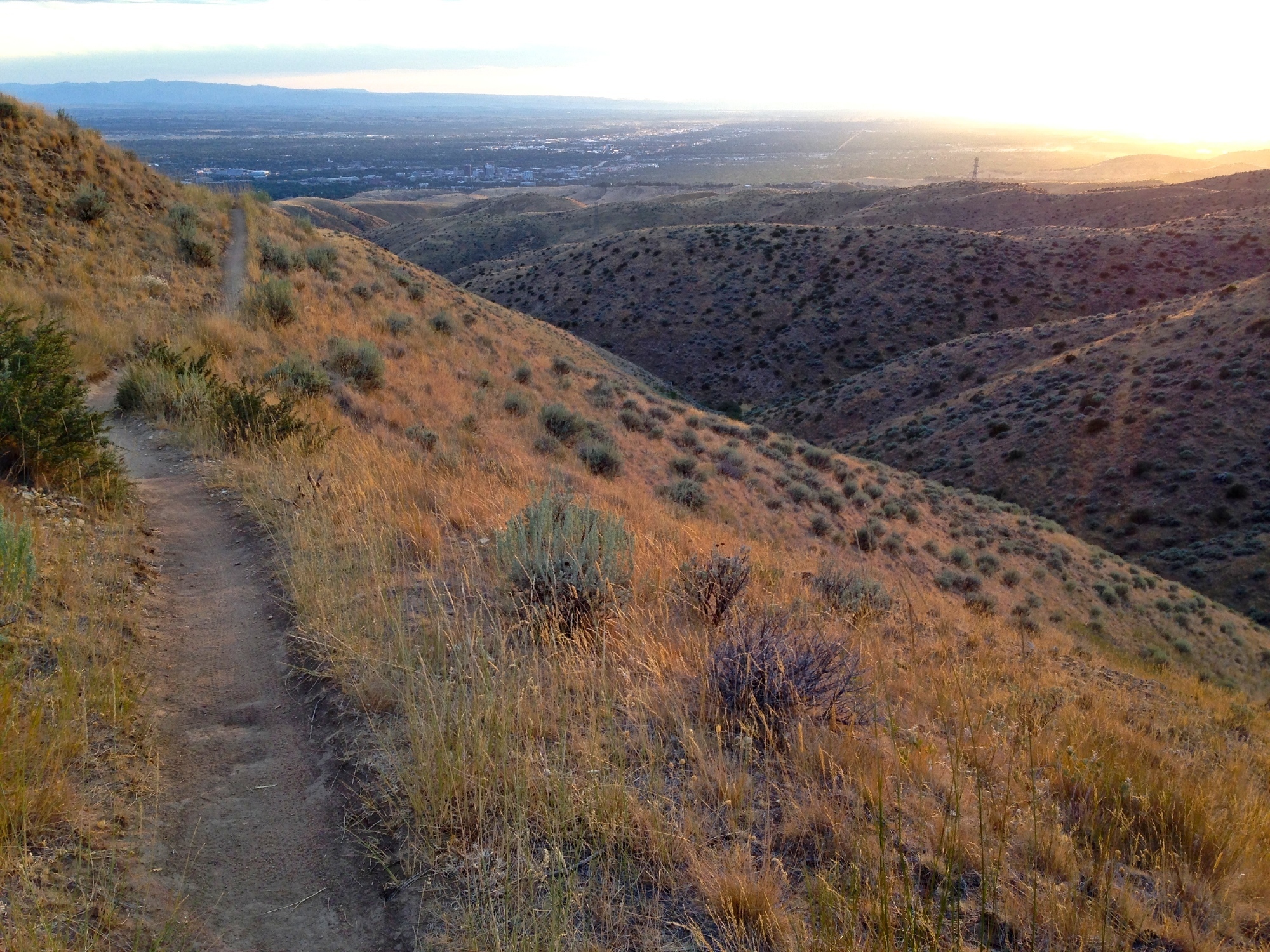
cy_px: 476
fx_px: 1211
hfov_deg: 55.4
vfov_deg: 42.9
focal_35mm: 33
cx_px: 635
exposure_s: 1/134
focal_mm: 4.12
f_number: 2.4
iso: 50
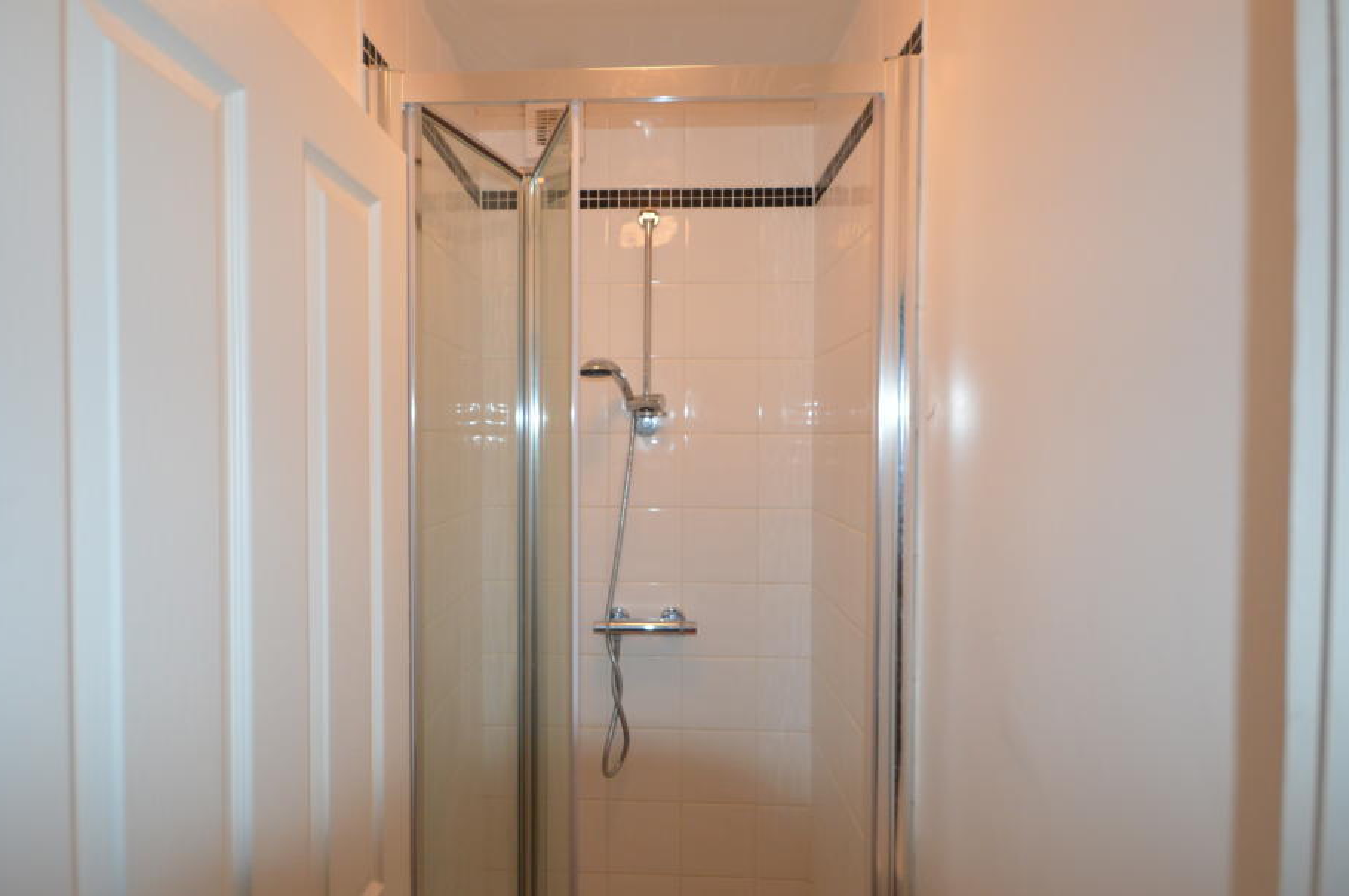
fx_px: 695
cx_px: 624
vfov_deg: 65.7
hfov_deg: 88.1
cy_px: 457
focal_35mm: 19
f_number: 4.2
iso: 1000
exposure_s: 1/60
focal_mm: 11
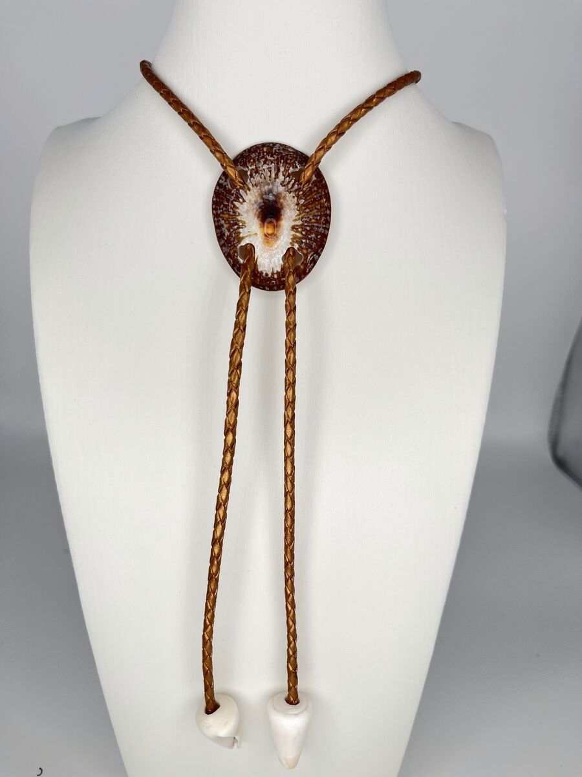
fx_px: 583
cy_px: 388
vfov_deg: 67.3
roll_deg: -1.2
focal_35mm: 26
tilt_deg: -18.1
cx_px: 291
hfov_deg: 53.1
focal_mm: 5.1
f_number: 1.6
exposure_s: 1/1441
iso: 50
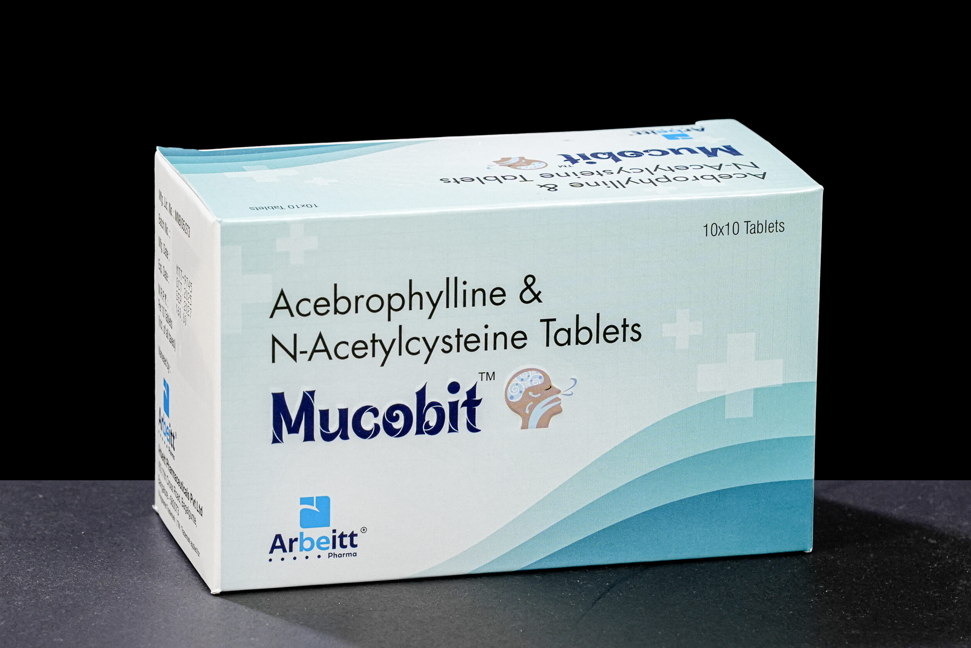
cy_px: 325
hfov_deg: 23.4
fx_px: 2347
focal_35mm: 87
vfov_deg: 15.7
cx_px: 486
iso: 800
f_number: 6.3
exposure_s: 1/80
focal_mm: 85
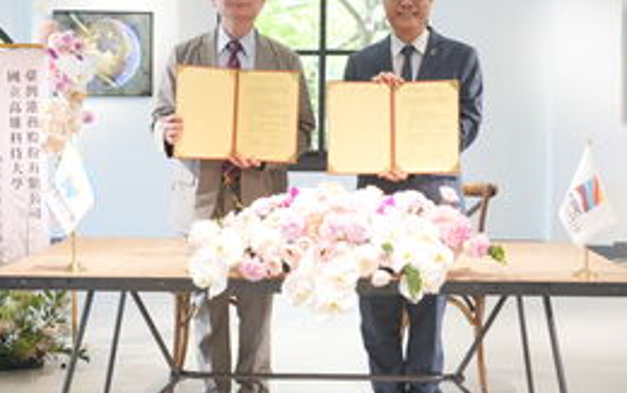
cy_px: 184
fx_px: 992
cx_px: 318
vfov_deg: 22.4
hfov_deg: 35.1
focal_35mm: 58
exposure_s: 1/40
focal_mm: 25
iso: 200
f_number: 2.8
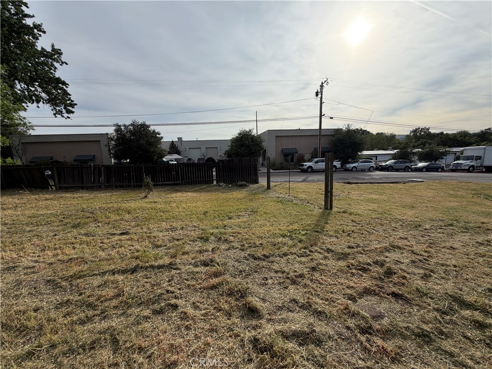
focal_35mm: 14
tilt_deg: -6.4
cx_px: 246
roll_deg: +3.5
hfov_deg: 102.1
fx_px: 199
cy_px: 184
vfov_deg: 85.7
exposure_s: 1/1464
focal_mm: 2.22
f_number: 2.2
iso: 20
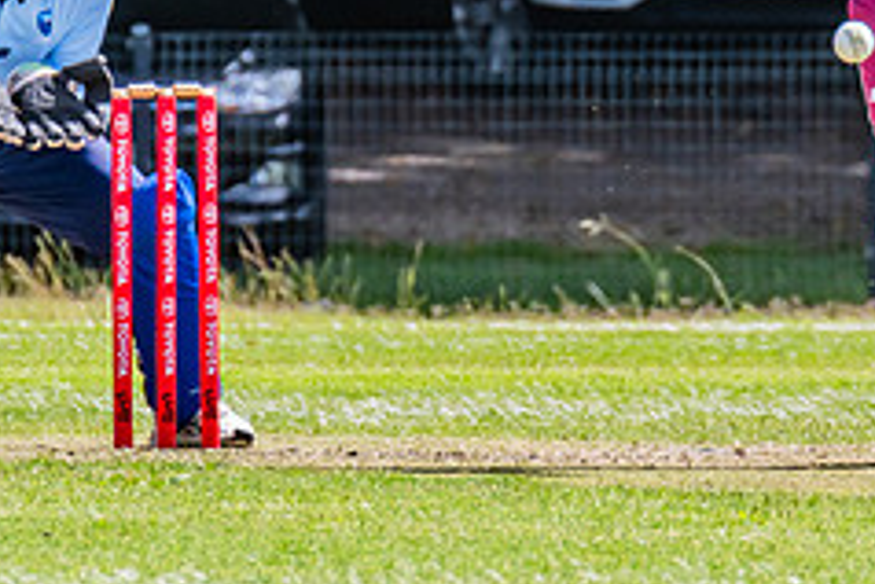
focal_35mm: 1849
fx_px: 44967
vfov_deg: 0.7
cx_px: 756
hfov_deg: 1.1
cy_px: 38
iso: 800
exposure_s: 1/800
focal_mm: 600
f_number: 11
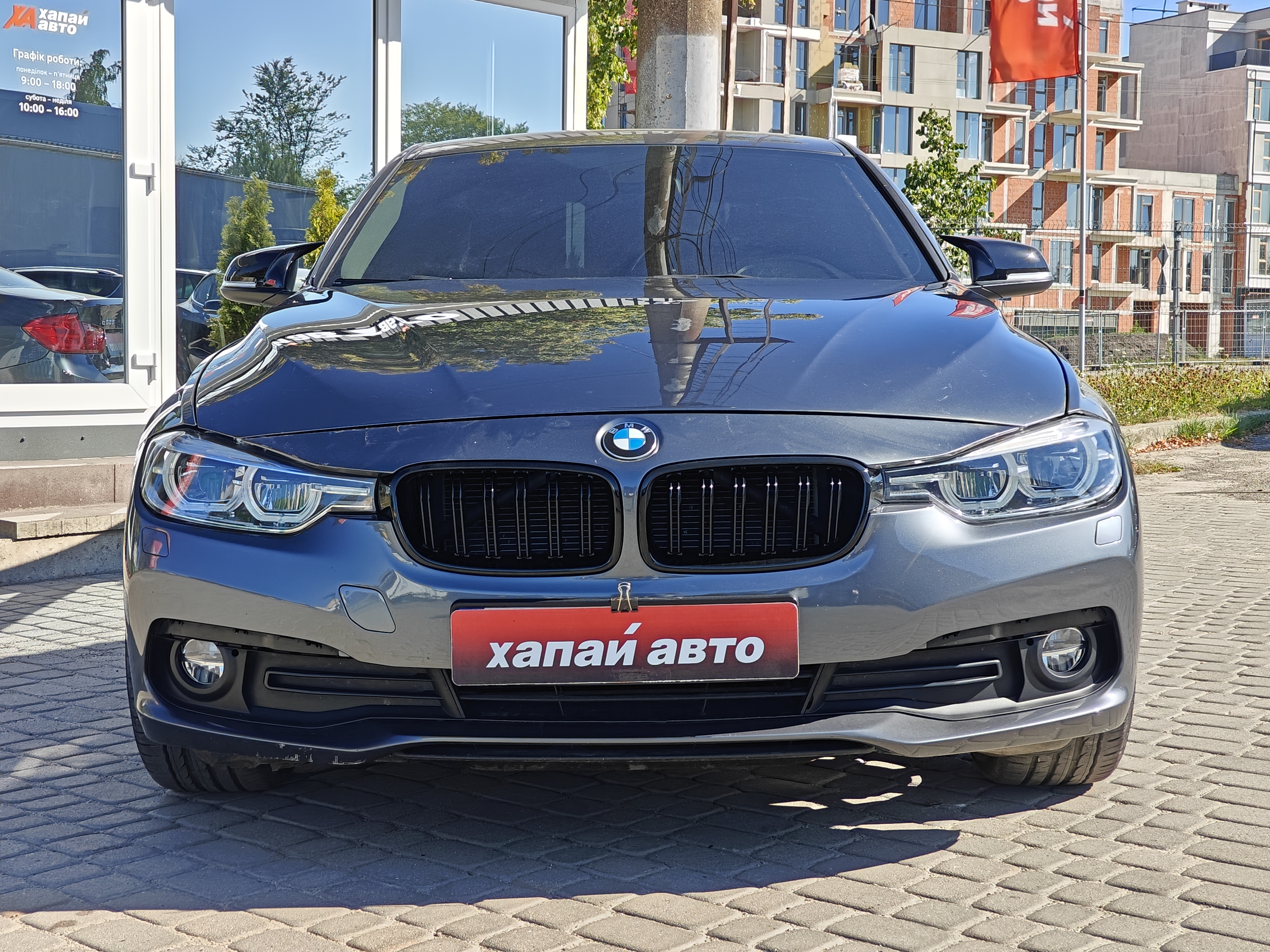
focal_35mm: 47
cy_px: 476
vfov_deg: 30.9
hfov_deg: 40.4
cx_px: 635
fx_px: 1724
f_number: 2
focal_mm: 7.08
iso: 50
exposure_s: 1/1042
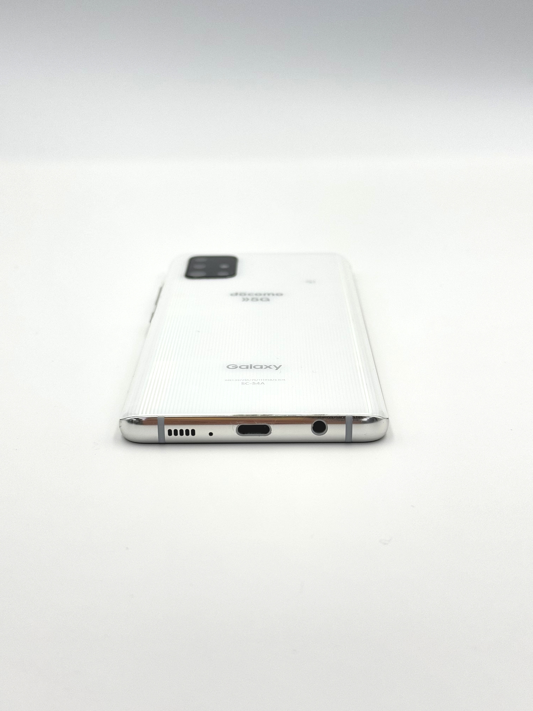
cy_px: 356
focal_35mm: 48
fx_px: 985
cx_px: 266
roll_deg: -0.1
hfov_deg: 30.3
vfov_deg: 39.7
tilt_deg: -21.7
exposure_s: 1/572
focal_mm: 6.76
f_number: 1.78
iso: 64
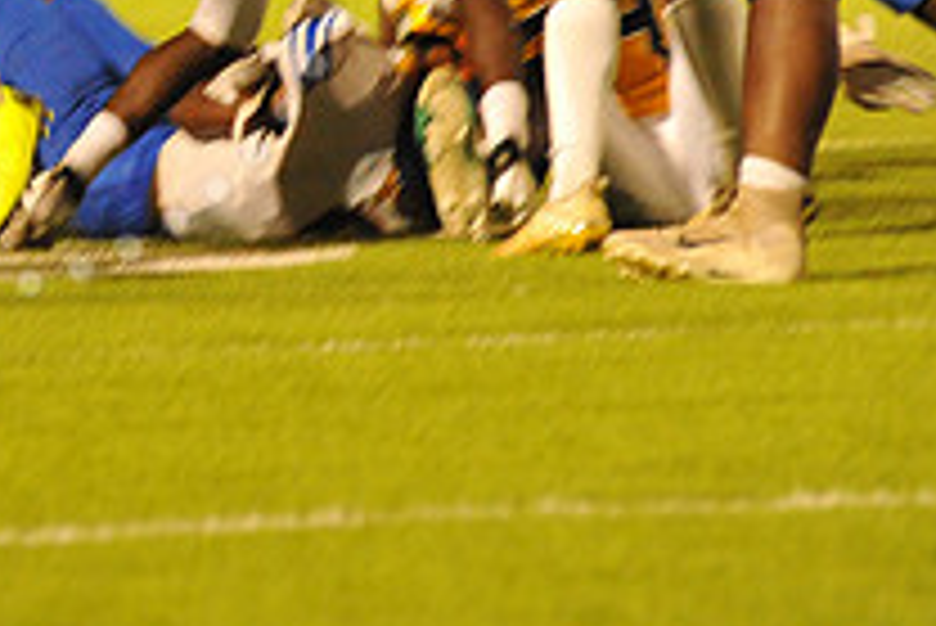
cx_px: -58
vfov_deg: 2.5
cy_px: -131
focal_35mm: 557
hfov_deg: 3.7
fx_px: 14492
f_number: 5.6
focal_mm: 200
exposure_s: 1/200
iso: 6400
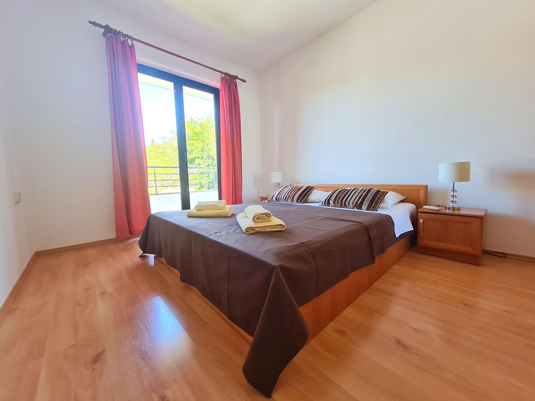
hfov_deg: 106.2
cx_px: 268
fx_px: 201
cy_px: 200
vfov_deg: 89.9
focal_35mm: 13
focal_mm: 1.74
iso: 125
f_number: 2.2
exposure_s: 1/50
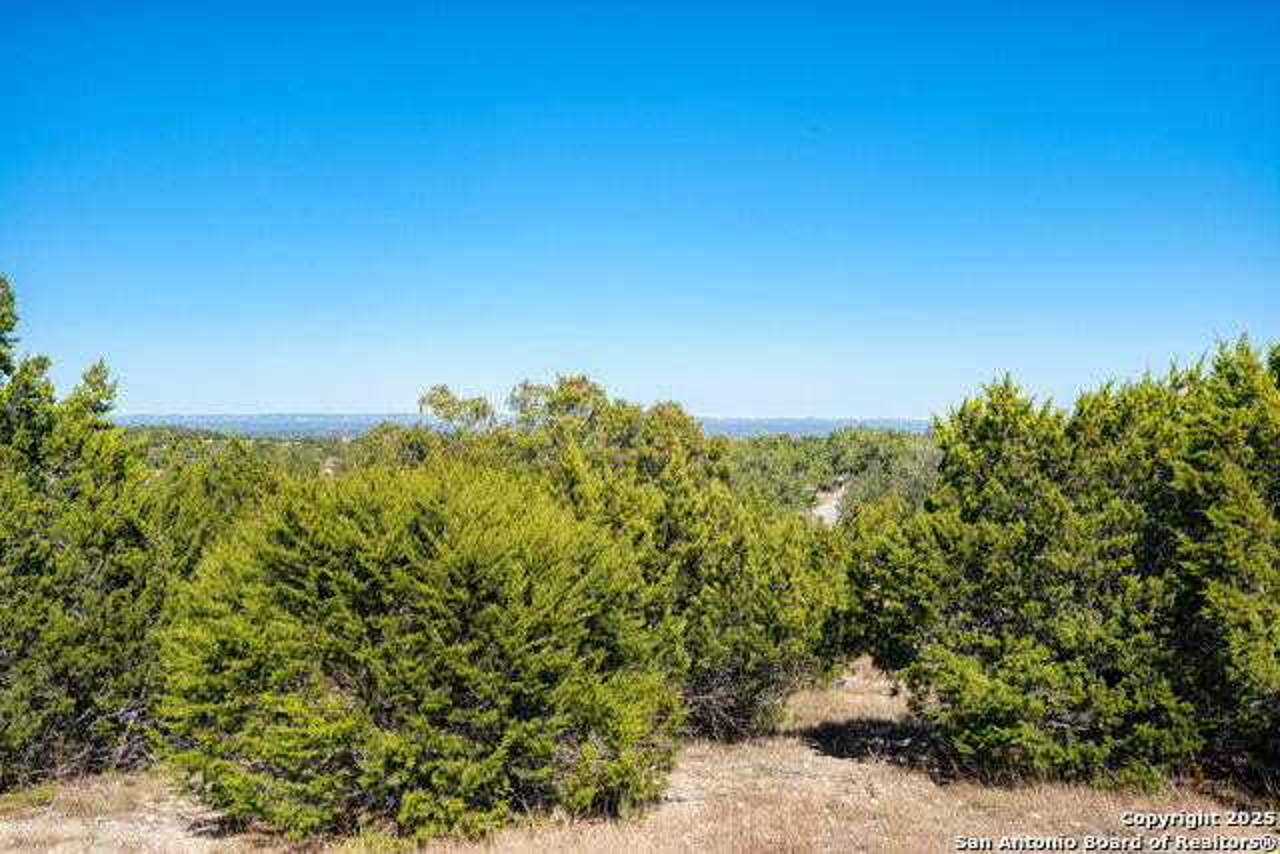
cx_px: 640
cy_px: 427
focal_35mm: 35
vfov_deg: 37.9
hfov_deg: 54.4
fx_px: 1245
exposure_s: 1/500
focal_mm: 35
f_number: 11
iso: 100
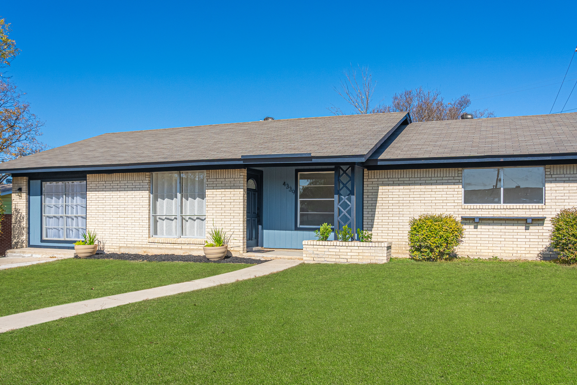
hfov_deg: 61.9
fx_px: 481
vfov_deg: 43.5
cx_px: 299
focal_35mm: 30
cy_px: 217
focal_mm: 24
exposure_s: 1/8000
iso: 800
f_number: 7.1
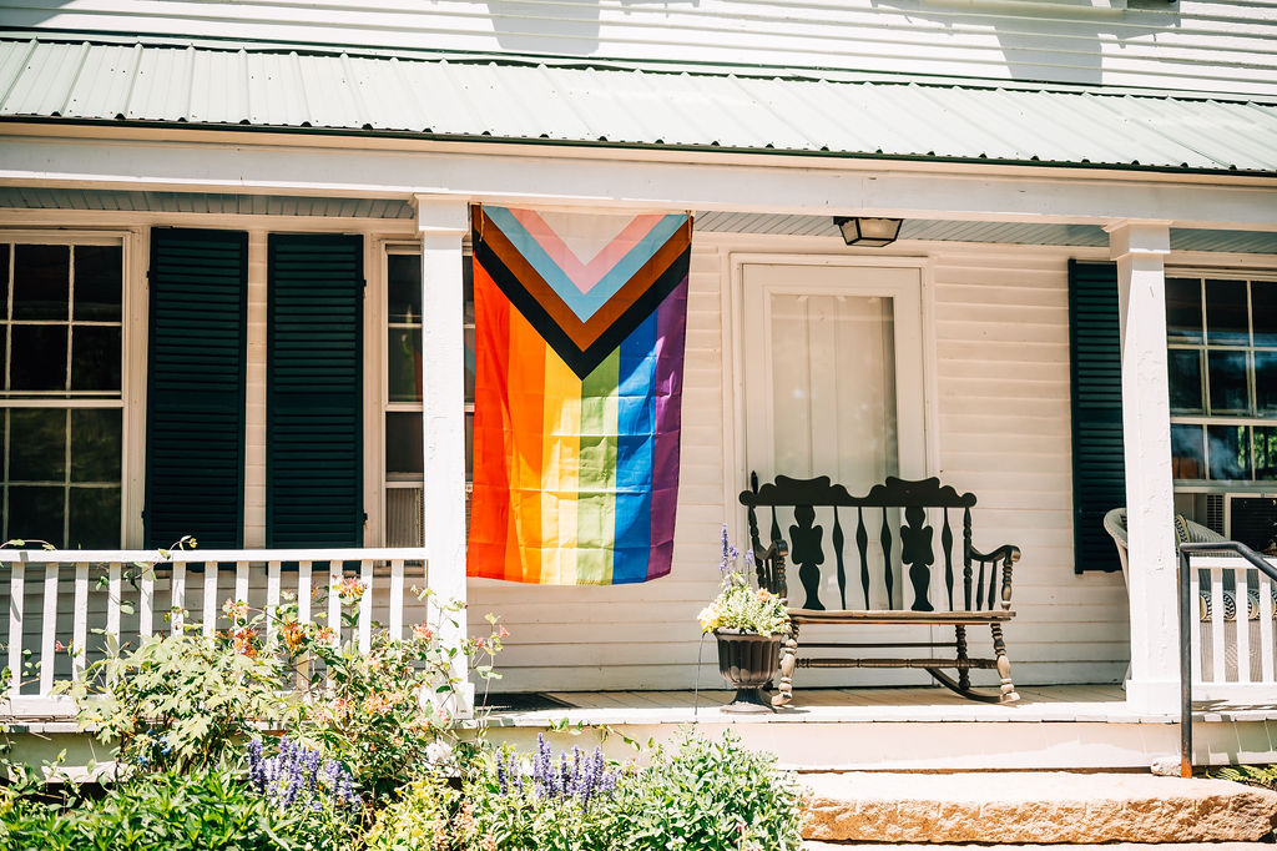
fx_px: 1773
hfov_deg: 39.6
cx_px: 638
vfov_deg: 27.0
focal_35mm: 50
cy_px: 426
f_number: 1.8
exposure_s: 1/8000
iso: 400
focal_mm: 50
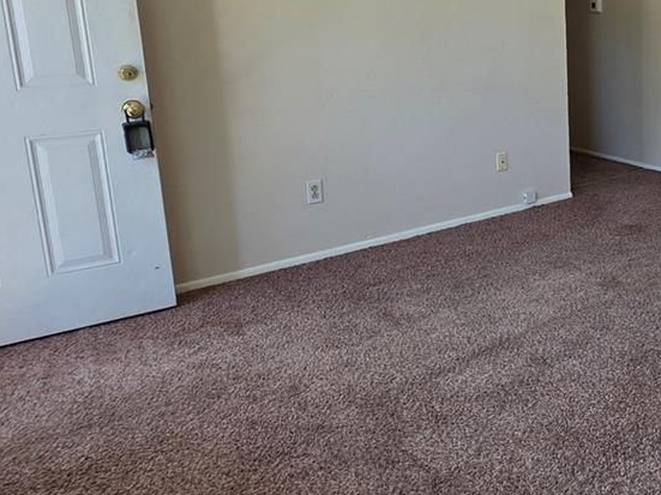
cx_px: 645
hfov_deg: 46.2
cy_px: 140
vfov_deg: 40.9
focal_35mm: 34
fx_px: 649
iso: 100
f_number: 1.9
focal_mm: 2.2
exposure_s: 1/120
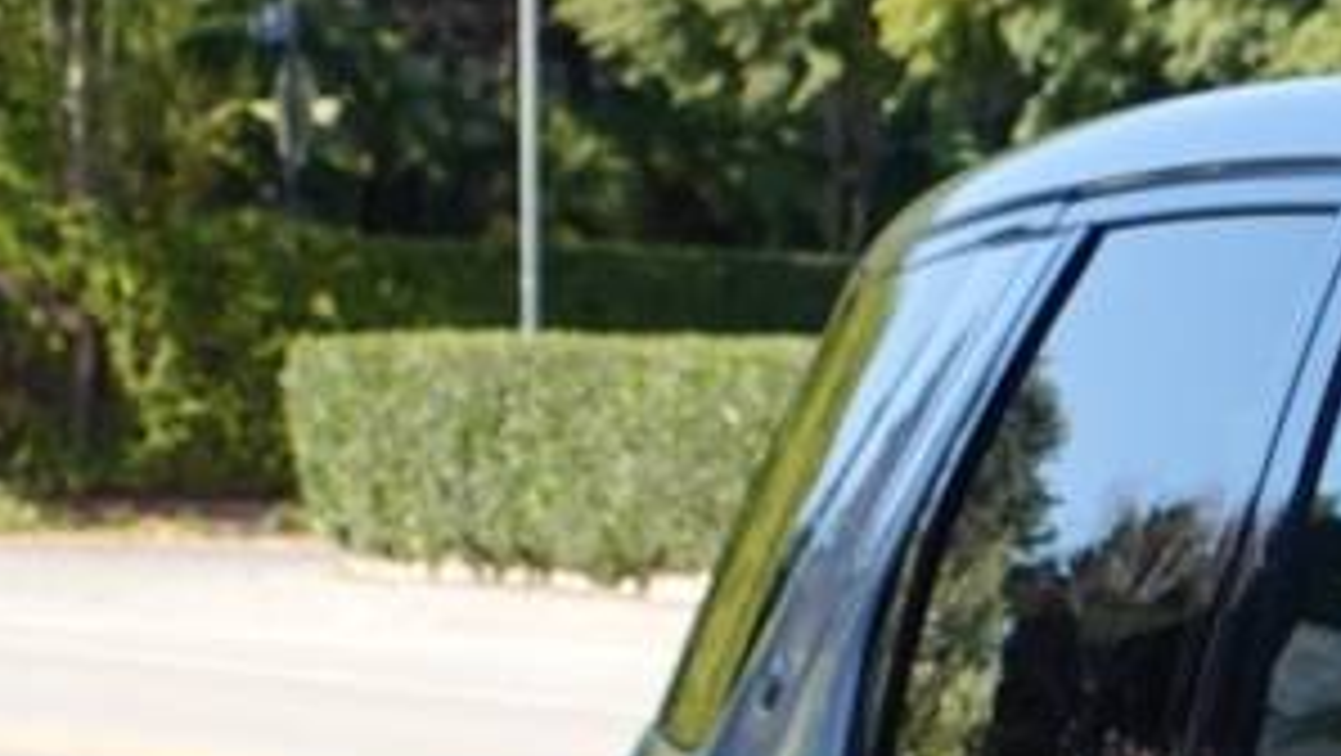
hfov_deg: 6.7
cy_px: 1593
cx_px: 3416
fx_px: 10709
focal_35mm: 301
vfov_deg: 4.0
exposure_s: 1/320
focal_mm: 19.76
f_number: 4
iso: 125
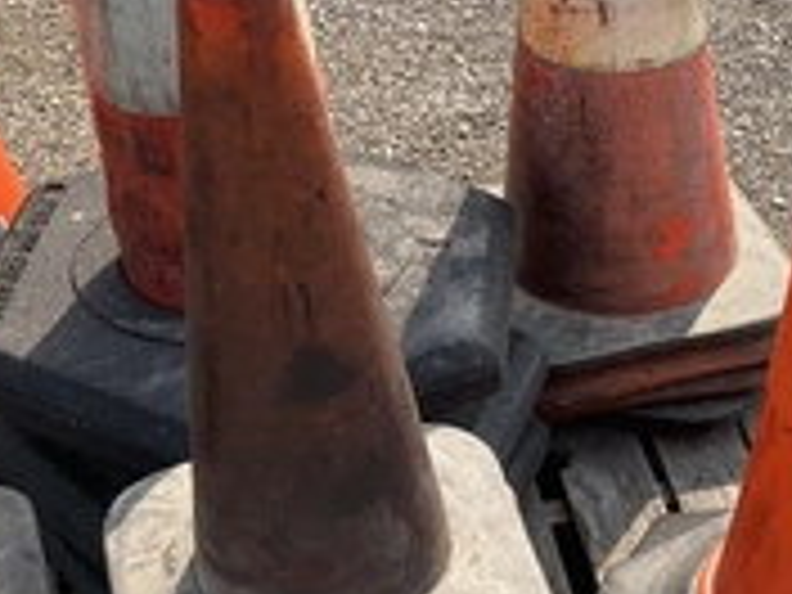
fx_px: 1510
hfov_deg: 27.3
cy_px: 490
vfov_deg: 21.9
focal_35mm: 66
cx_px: 832
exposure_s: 1/674
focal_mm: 3
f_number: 1.8
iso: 25
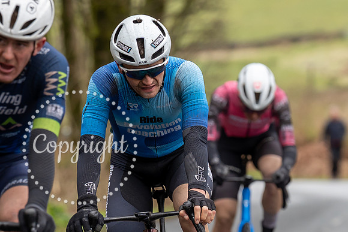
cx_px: 179
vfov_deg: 3.1
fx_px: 4330
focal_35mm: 448
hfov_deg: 4.6
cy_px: 95
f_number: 3.5
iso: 640
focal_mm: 148
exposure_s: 1/1000
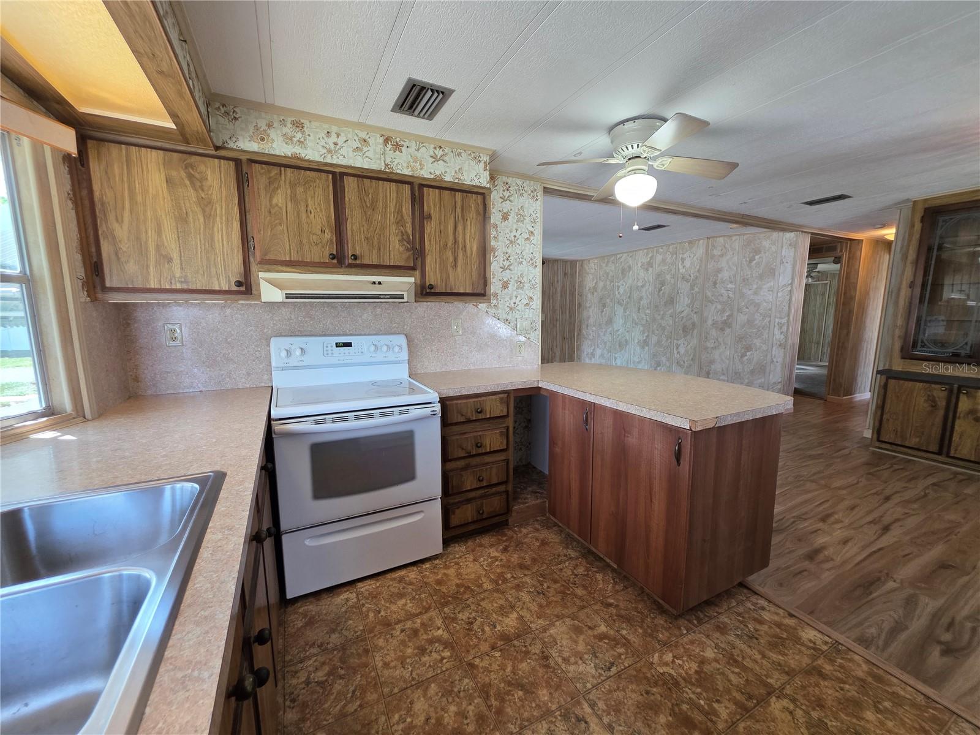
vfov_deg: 89.9
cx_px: 490
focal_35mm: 13
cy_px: 368
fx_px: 368
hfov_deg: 106.2
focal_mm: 2.2
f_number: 1.9
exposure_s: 1/120
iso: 125
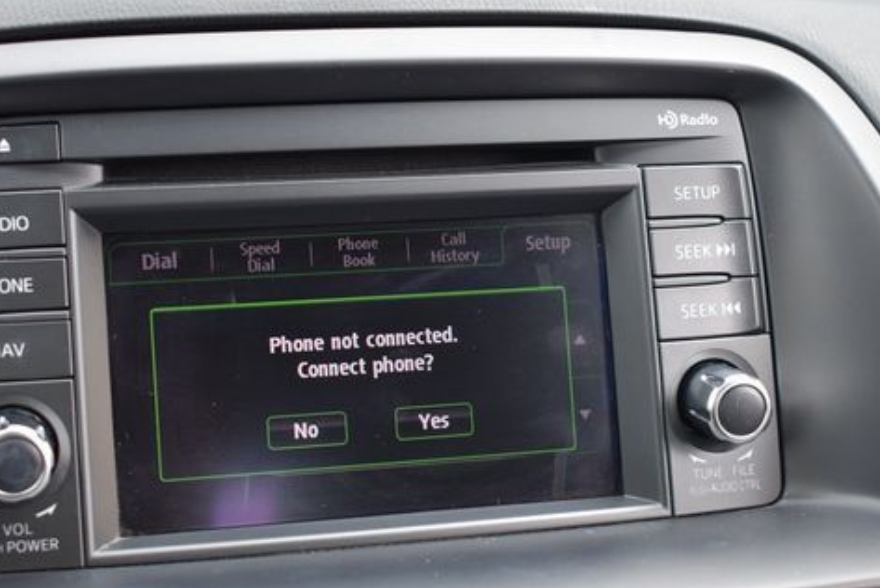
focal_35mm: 69
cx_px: 374
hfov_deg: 29.2
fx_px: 1688
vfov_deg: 19.8
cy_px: 291
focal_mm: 34
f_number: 4.5
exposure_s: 1/250
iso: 640
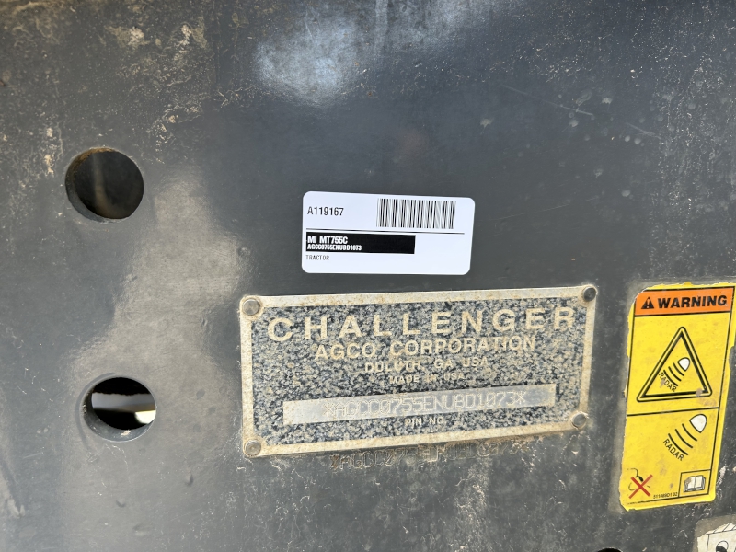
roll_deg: -2.3
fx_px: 553
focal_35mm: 26
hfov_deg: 67.3
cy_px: 276
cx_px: 368
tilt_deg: -10.7
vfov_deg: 53.1
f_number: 1.5
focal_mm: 5.7
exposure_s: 1/121
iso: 32
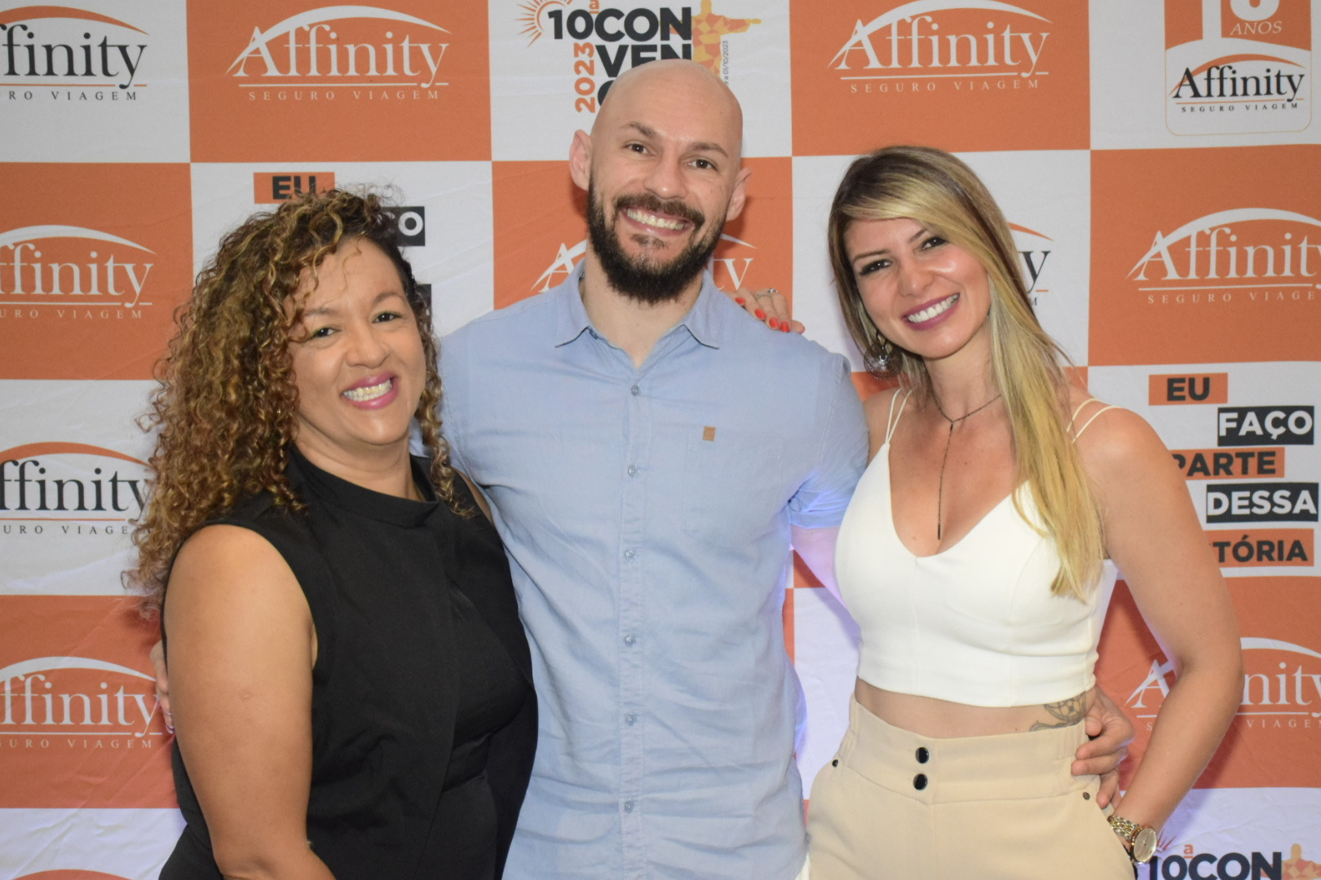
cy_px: 440
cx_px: 660
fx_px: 1926
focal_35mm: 52
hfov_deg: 37.9
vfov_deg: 25.8
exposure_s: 1/100
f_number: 5.6
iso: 4000
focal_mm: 35
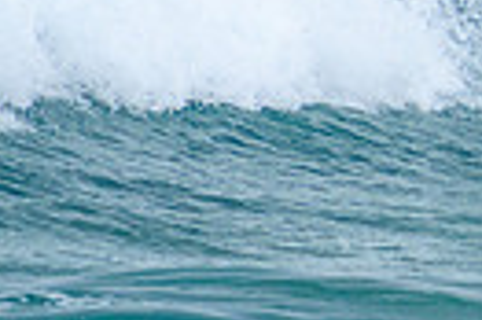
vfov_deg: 0.6
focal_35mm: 2440
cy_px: -159
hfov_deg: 0.8
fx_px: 32628
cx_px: 1243
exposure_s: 1/2000
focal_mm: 400
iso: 900
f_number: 5.6
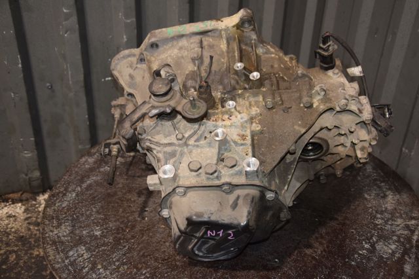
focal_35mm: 42
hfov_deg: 46.4
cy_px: 140
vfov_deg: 31.9
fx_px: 489
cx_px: 210
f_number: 5
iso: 800
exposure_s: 1/60
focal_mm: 28
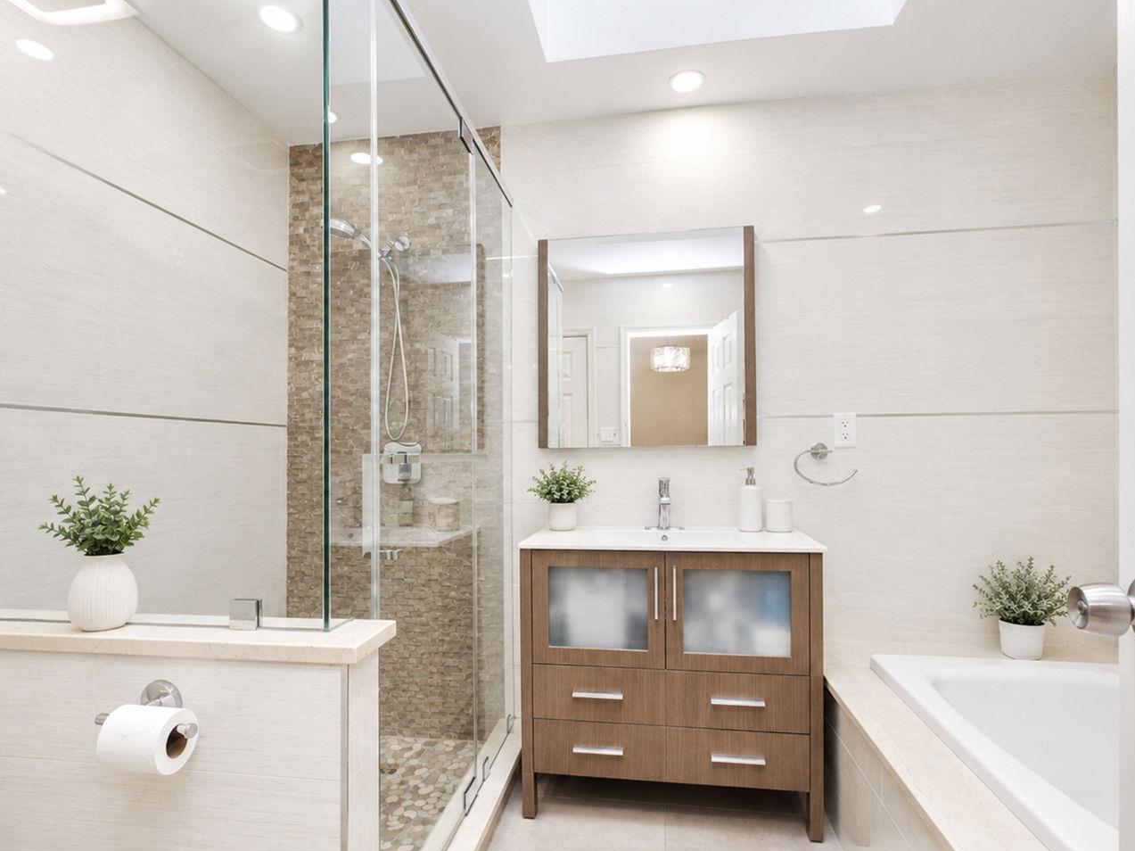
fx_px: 557
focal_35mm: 17
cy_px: 444
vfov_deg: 74.7
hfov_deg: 91.0
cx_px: 569
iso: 640
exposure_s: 1/60
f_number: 7.1
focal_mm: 10
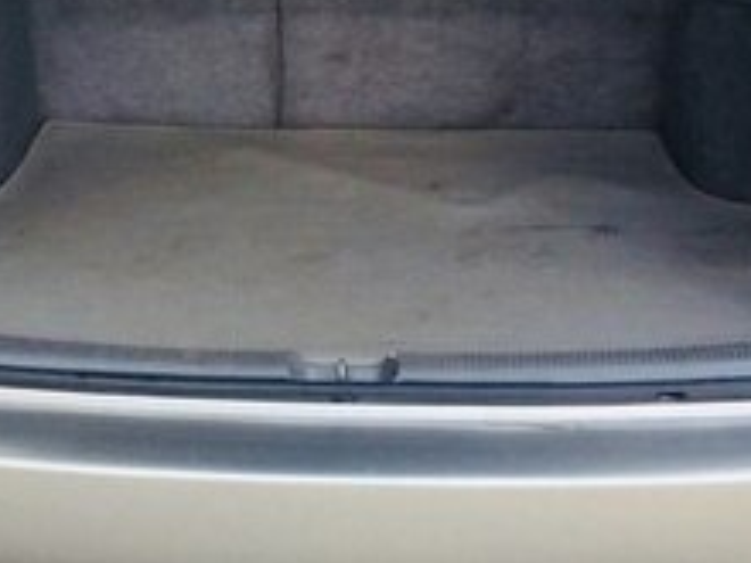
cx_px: 222
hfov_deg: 22.4
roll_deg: -0.2
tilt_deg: -10.2
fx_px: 1887
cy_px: -162
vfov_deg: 16.1
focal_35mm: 87
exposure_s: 1/100
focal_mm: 4.15
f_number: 2.2
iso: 40
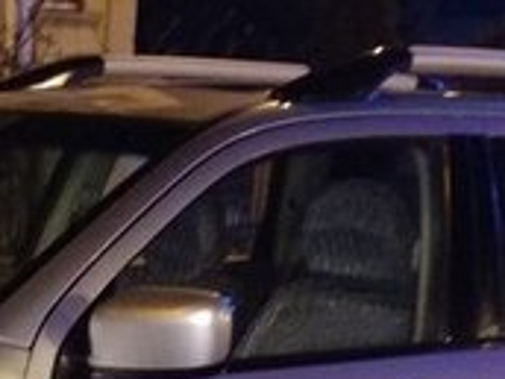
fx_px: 1459
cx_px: -68
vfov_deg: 14.2
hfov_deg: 18.8
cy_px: 489
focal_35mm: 100
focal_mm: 3.81
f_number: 2.2
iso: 2000
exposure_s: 1/13
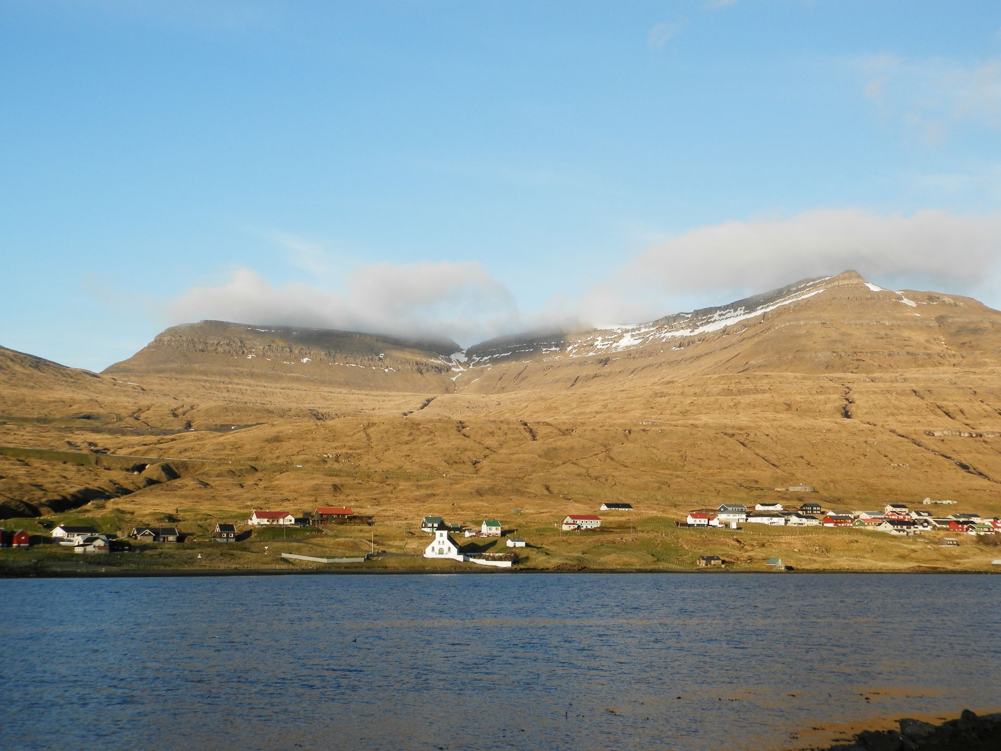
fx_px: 1330
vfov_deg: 31.5
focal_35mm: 46
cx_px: 500
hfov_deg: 41.2
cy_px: 376
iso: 80
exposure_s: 1/60
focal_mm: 8.2
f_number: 10.2
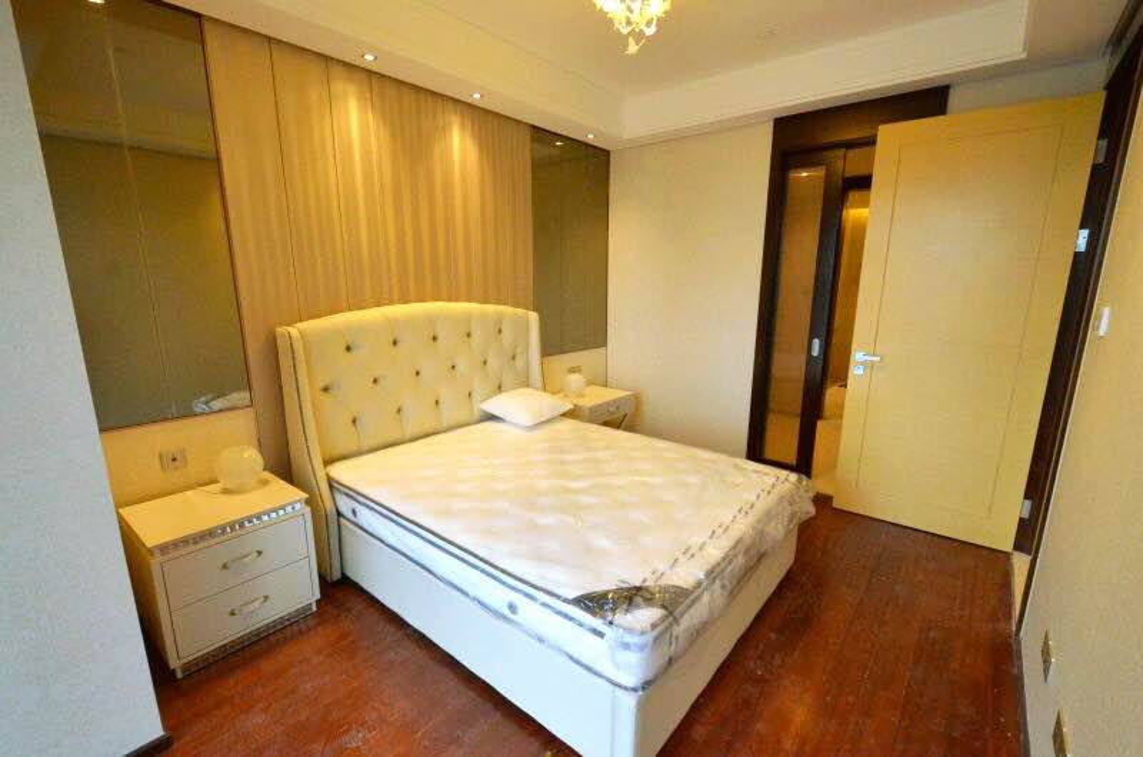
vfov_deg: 77.1
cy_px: 378
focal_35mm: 15
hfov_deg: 100.5
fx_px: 475
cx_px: 572
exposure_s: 1/200
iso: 5000
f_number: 7.1
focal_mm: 10
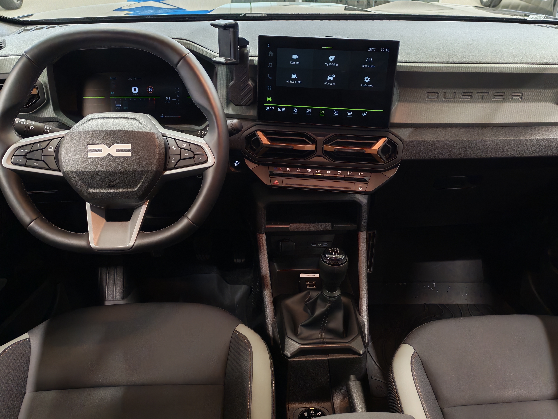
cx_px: 279
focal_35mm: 32
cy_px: 210
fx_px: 516
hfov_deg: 56.8
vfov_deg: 44.2
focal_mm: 6.12
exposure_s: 1/50
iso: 1000
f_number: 1.9
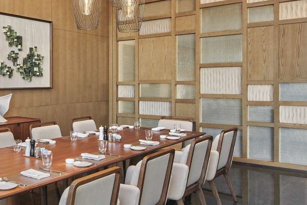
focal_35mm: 40
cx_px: 50
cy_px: 104
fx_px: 341
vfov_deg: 33.4
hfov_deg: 45.4
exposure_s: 1/50
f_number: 11
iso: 200
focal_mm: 19
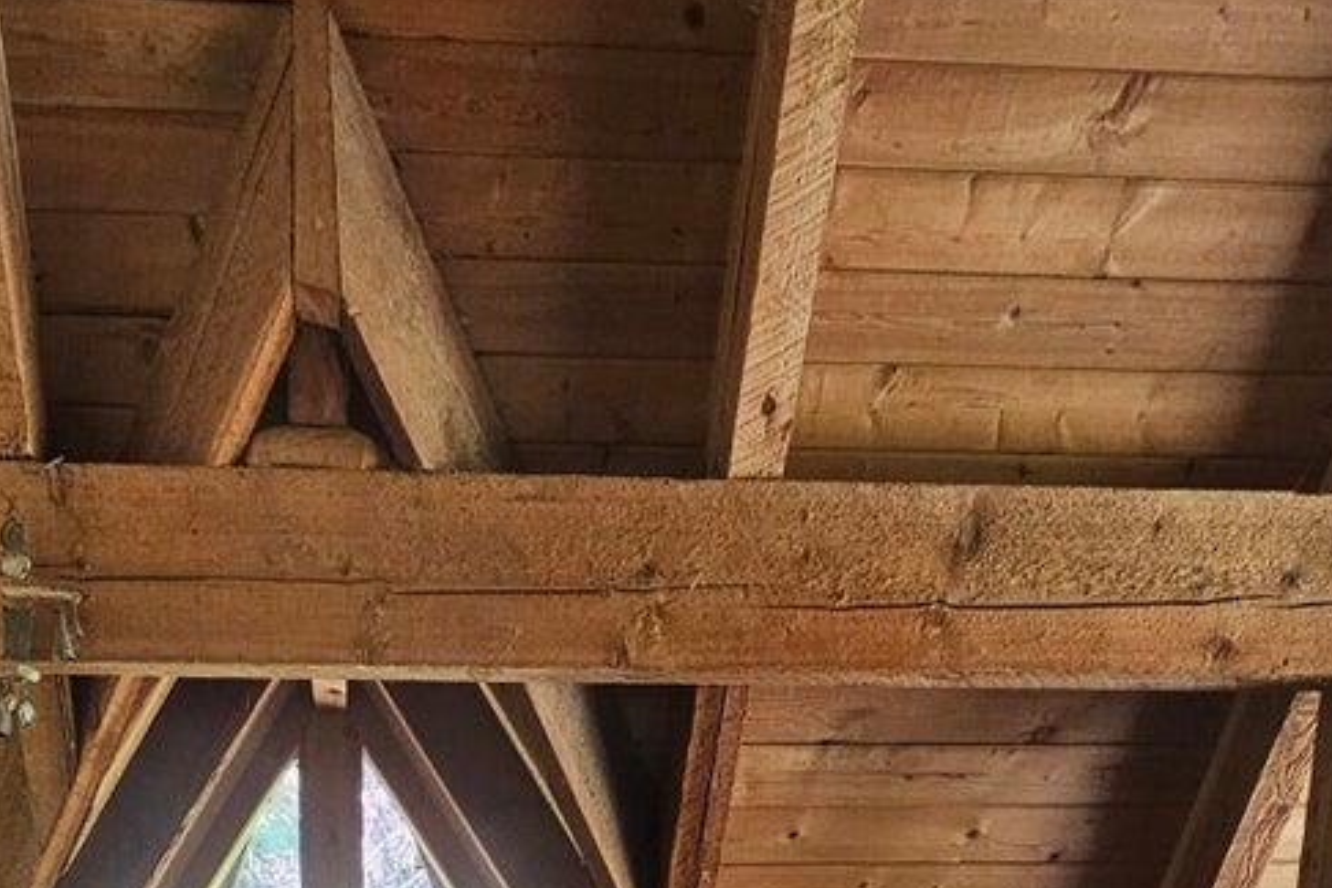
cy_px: 1387
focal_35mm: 38
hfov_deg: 50.1
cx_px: 481
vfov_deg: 25.1
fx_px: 1406
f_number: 2.2
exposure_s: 1/40
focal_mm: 2.2
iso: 320
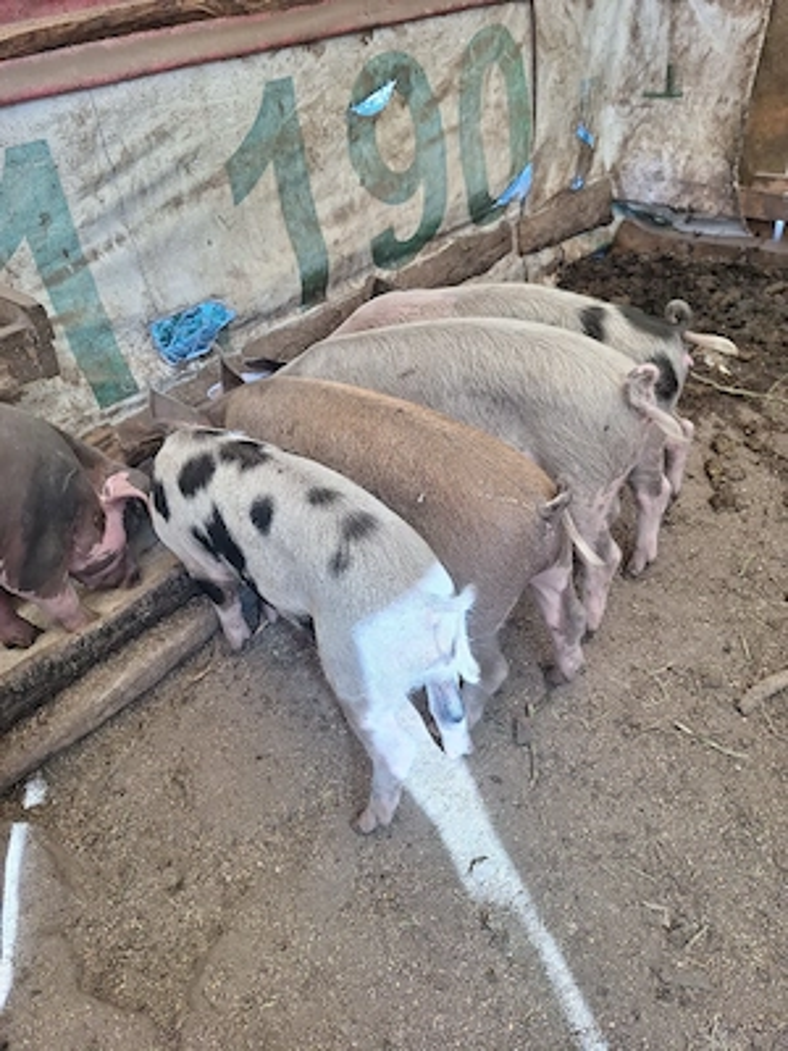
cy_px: 526
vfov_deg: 73.9
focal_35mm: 23
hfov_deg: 58.9
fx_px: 698
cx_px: 394
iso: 40
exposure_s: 1/100
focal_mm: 5.54
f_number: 1.8
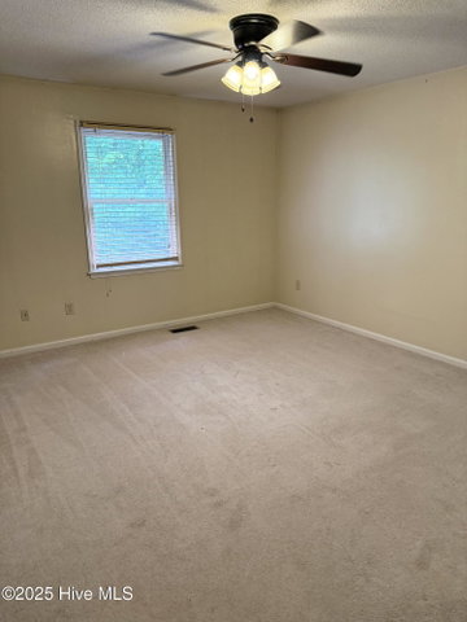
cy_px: 311
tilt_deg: -15.1
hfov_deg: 56.8
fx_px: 432
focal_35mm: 24
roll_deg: +0.1
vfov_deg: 71.6
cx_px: 234
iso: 320
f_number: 1.78
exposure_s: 1/120
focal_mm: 6.76
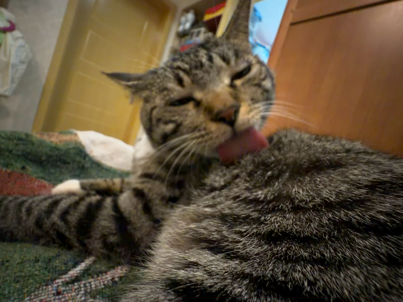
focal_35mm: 14
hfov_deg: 102.1
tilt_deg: -3.3
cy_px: 151
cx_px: 202
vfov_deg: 85.7
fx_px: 163
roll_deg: -17.0
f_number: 2.2
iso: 1250
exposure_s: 1/33
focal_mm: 2.22
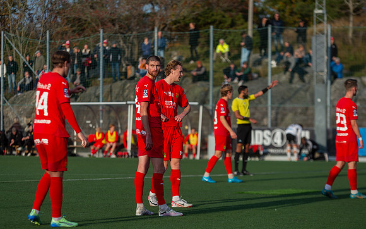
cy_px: 141
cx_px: 154
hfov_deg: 11.1
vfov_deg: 6.9
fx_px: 1881
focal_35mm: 189
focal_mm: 160
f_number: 4
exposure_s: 1/1250
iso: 400
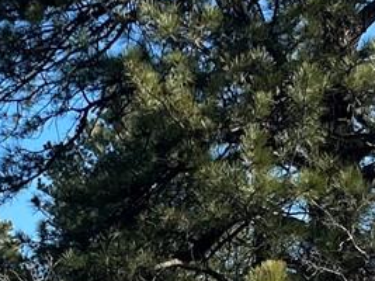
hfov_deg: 12.7
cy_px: 263
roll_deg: -1.1
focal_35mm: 156
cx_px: 143
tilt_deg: +6.0
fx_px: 1689
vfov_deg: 9.5
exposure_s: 1/2045
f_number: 1.5
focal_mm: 5.7
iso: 50
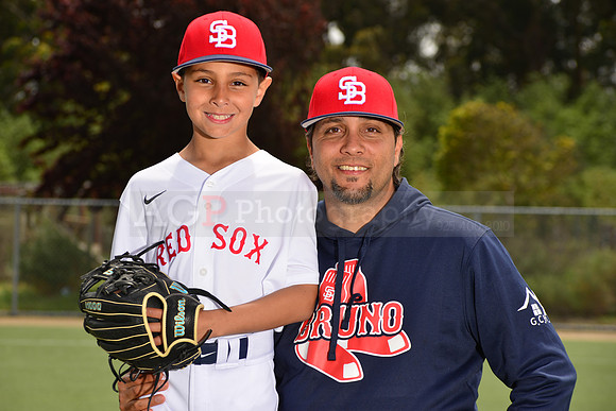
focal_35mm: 160
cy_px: 206
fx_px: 2738
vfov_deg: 8.6
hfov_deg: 12.8
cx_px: 308
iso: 125
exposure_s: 1/200
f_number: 11
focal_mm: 160
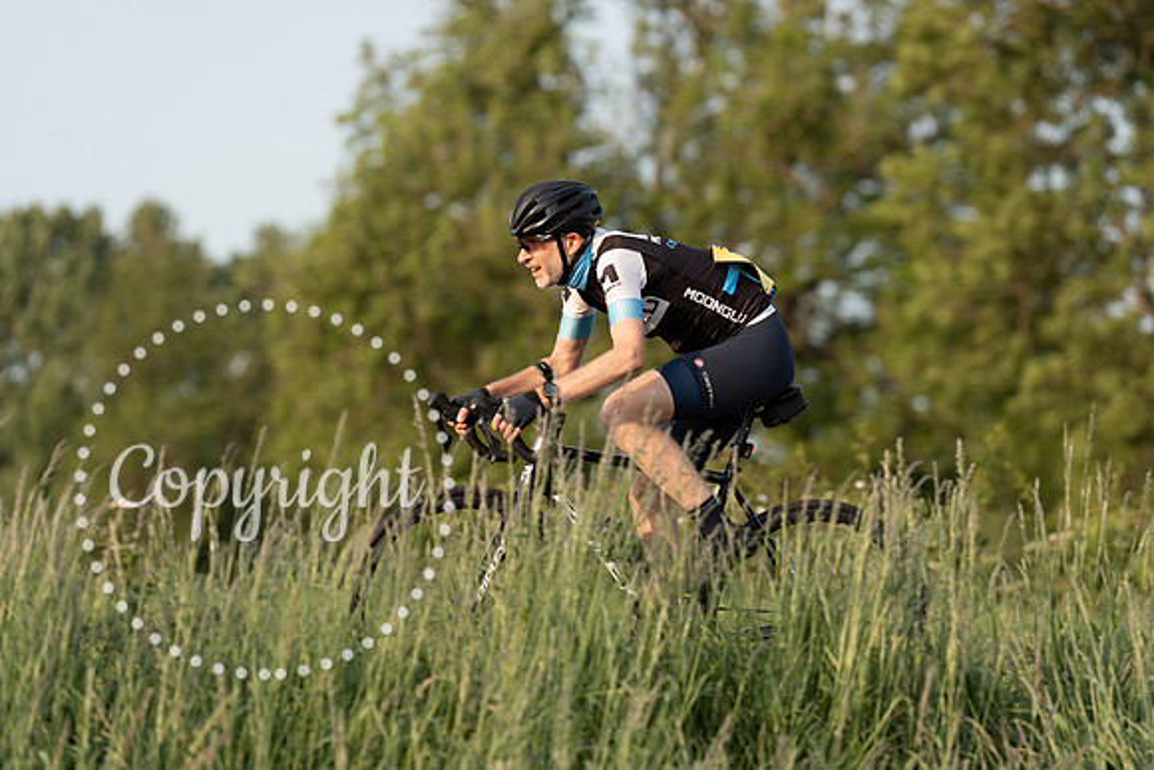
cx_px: 577
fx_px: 6412
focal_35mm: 200
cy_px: 385
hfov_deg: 10.3
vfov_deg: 6.9
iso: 400
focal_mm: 200
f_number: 4
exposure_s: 1/1000
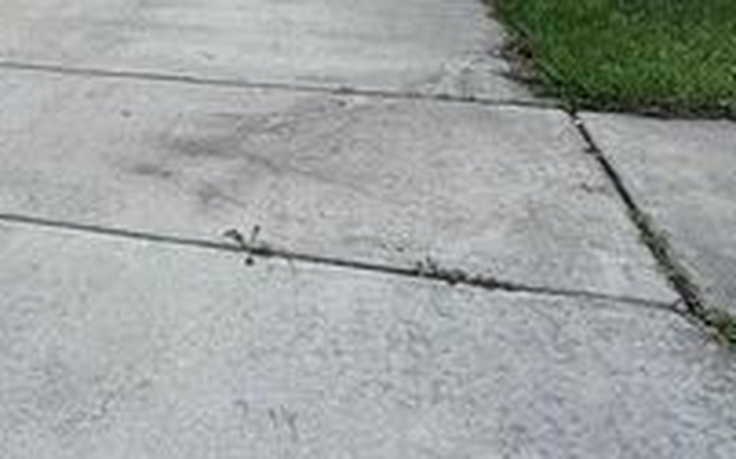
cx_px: 11
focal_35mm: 49
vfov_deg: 23.4
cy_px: -129
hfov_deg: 37.1
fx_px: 982
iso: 40
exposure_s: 1/569
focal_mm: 2.22
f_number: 2.2
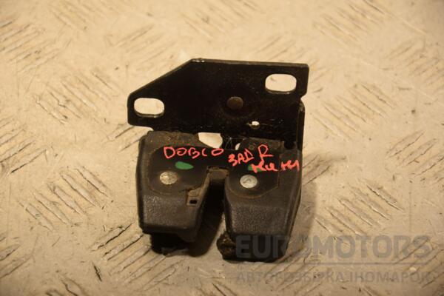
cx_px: 222
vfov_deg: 8.7
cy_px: 148
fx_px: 1942
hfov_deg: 13.0
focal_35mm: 158
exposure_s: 1/250
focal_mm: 105
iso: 800
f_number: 5.6
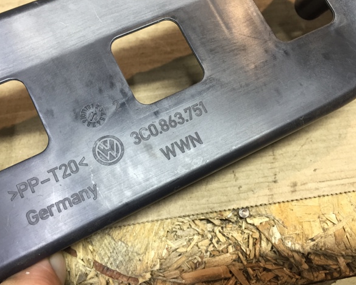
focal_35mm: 31
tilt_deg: -59.0
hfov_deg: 57.1
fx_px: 327
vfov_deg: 47.2
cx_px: 165
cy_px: 141
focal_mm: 4.15
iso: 100
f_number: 2.2
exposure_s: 1/33
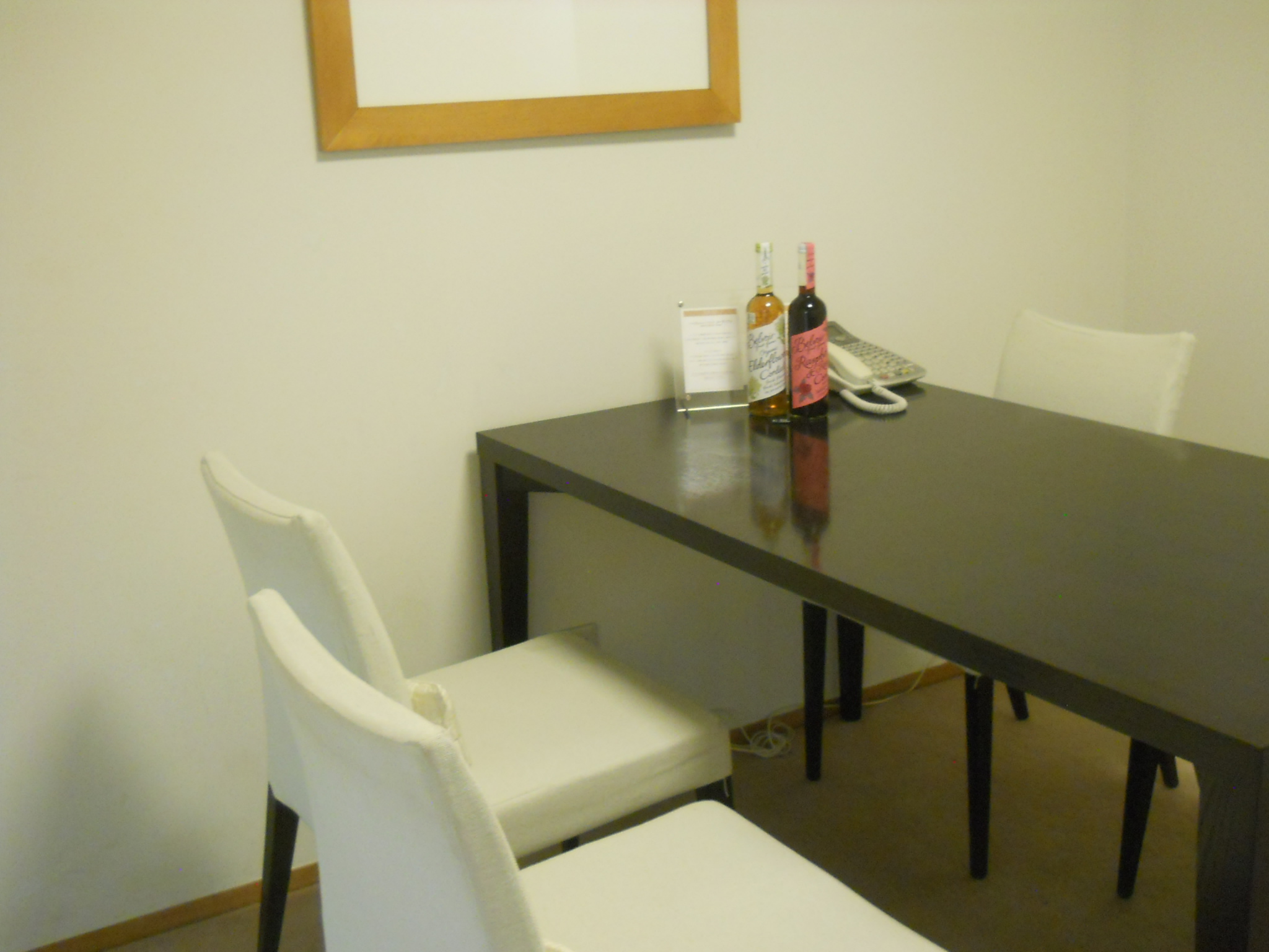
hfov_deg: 45.8
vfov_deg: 35.1
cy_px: 476
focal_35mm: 41
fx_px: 1503
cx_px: 634
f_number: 3.1
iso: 400
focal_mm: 6.72
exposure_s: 1/30
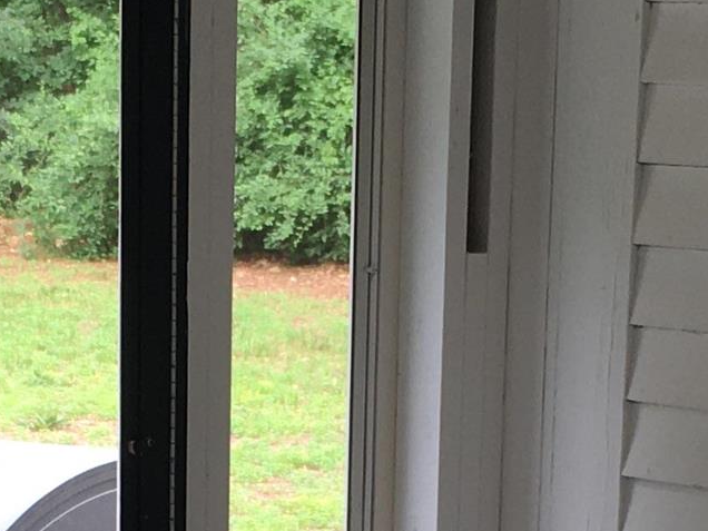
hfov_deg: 14.1
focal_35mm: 140
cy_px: 779
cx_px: 273
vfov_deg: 10.3
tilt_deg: -13.9
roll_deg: -1.3
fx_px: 2863
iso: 25
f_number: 2.2
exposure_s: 1/60
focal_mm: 4.15
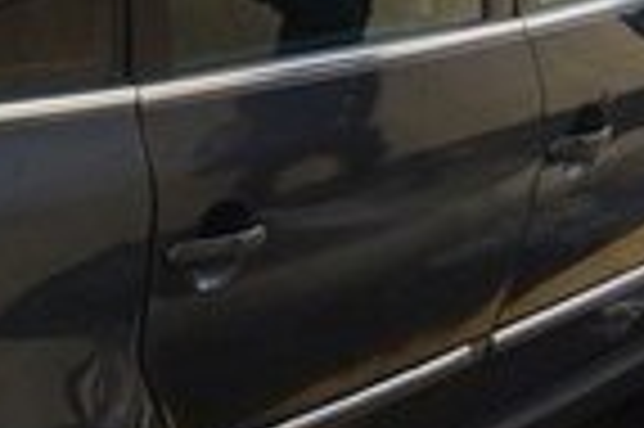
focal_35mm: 139
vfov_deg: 9.8
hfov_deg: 13.2
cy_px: 61
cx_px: -554
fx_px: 2484
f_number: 2.2
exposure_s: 1/208
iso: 32
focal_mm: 4.15
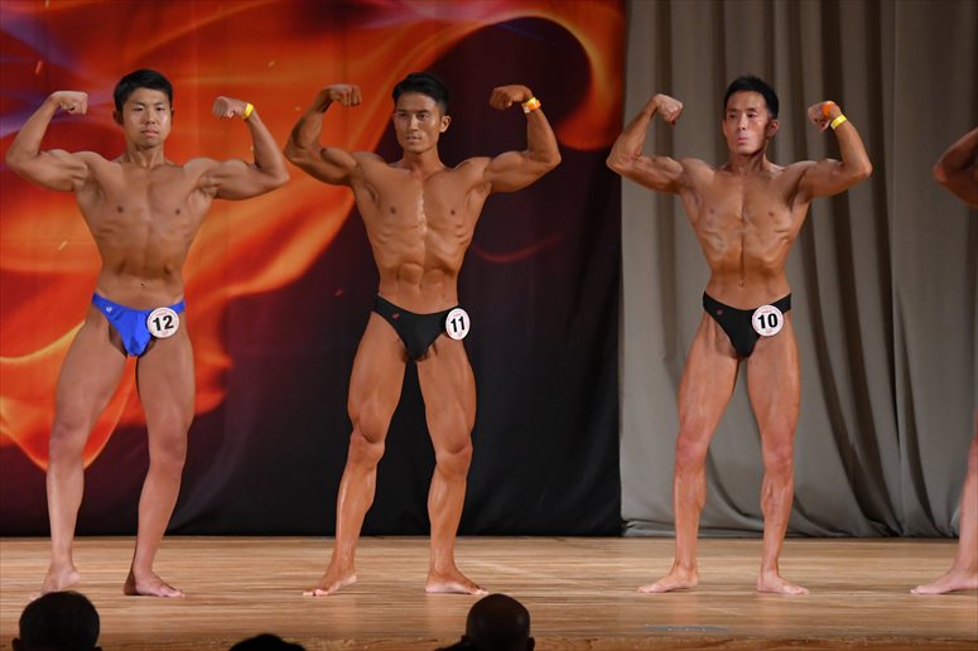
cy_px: 326
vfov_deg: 6.1
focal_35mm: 225
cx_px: 489
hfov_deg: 9.2
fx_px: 6110
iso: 3200
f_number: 5.6
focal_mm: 150
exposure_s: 1/400
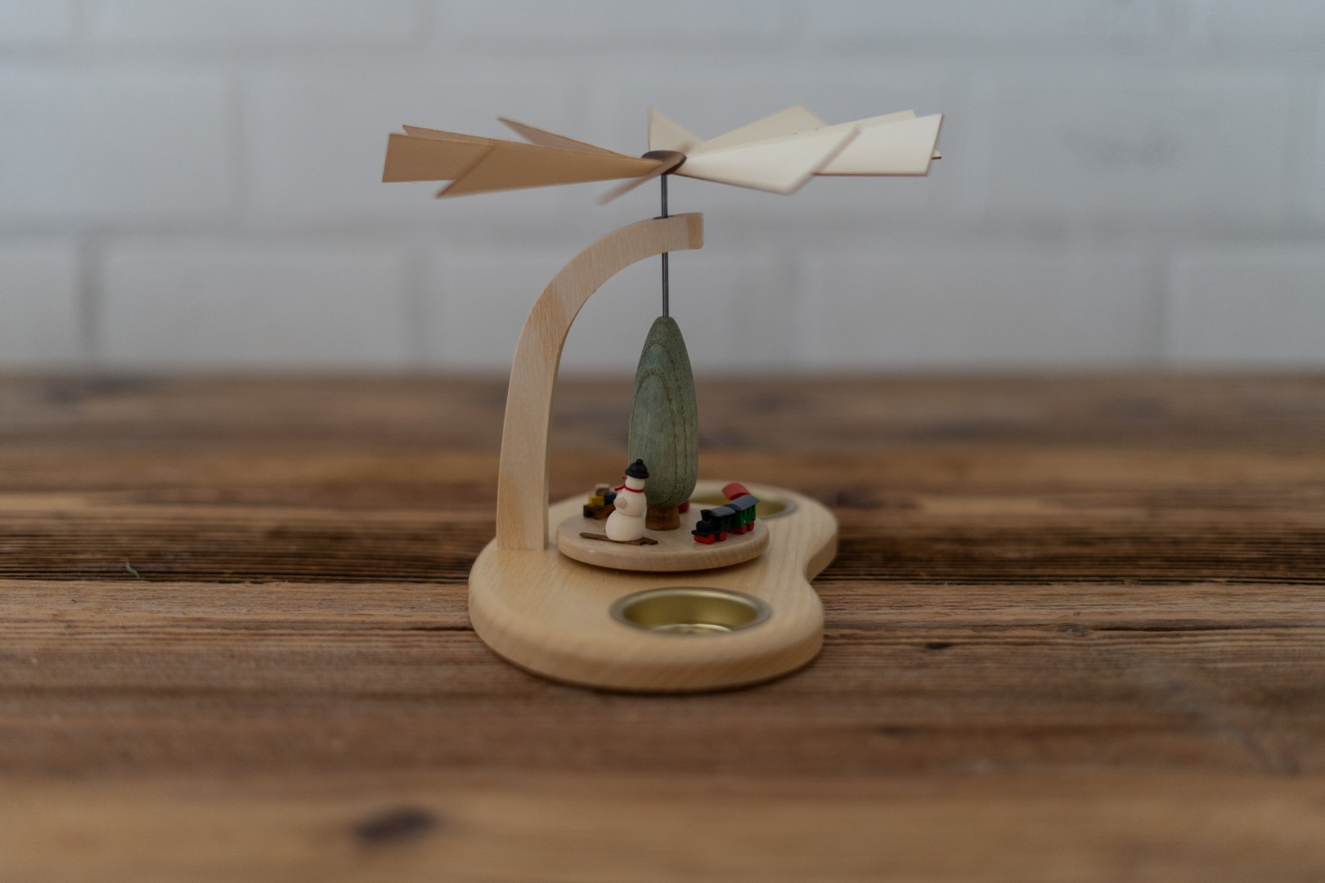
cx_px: 662
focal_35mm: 50
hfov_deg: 39.6
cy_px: 442
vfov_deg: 27.0
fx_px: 1840
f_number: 2
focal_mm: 50
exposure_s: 1/60
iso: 500
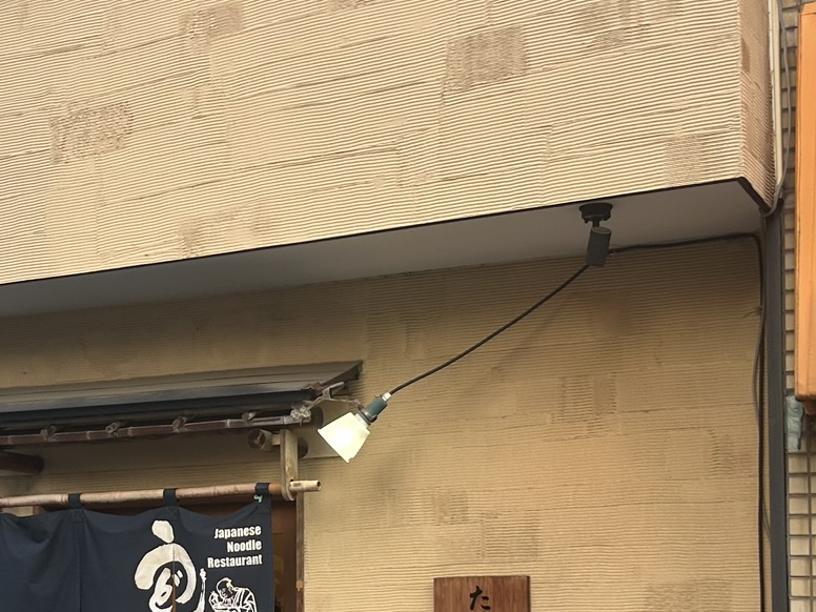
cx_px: 251
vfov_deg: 21.4
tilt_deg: +4.6
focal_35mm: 67
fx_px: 1579
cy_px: 560
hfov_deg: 28.7
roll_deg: -1.2
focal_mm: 5.7
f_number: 1.5
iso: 50
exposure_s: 1/121
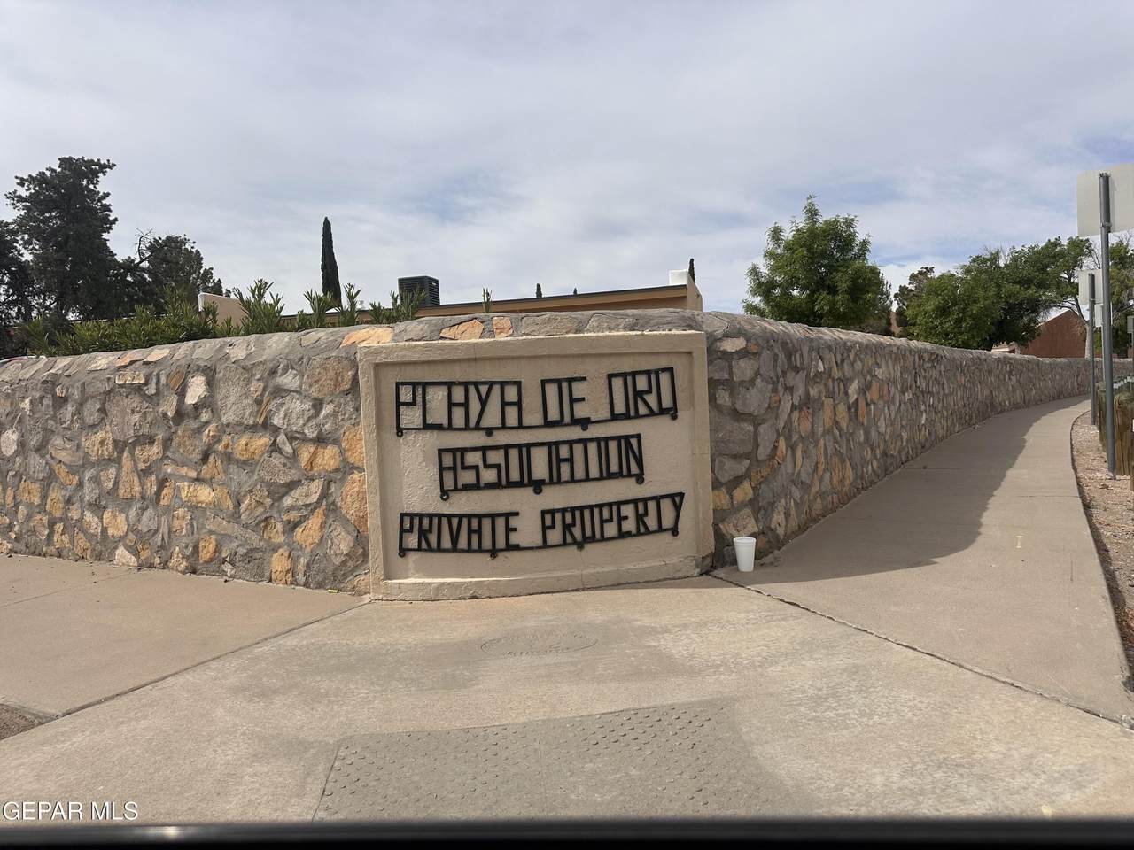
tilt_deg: -3.1
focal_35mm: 24
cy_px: 425
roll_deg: +2.6
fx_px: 786
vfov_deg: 56.8
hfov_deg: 71.6
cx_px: 567
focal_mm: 6.86
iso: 80
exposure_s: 1/9709
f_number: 1.78
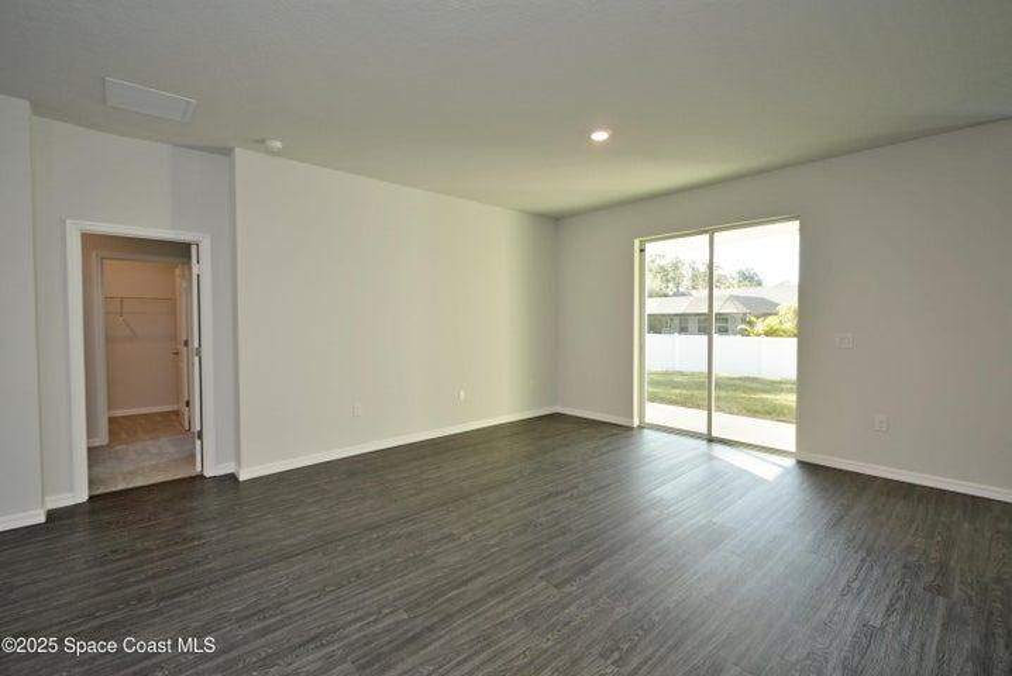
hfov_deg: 100.3
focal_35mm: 15
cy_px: 338
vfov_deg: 77.4
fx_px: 422
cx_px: 506
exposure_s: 1/60
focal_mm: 10
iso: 200
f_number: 4
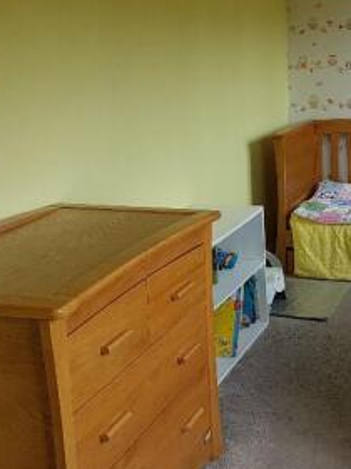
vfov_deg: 35.3
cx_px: 278
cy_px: 161
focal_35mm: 54
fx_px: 732
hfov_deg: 26.5
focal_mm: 4.2
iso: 40
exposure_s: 1/226
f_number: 1.7
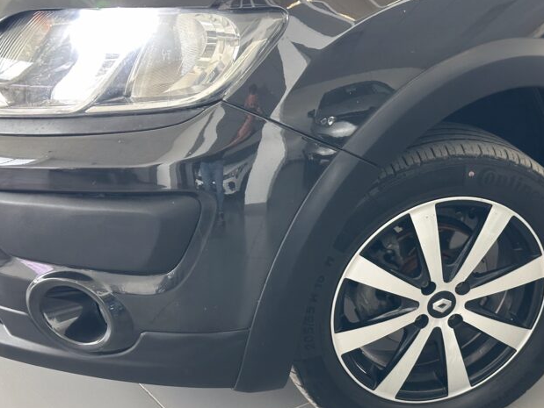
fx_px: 975
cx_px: 322
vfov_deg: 23.6
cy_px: 246
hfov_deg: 31.1
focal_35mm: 62
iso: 320
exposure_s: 1/40
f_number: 1.78
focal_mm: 6.86
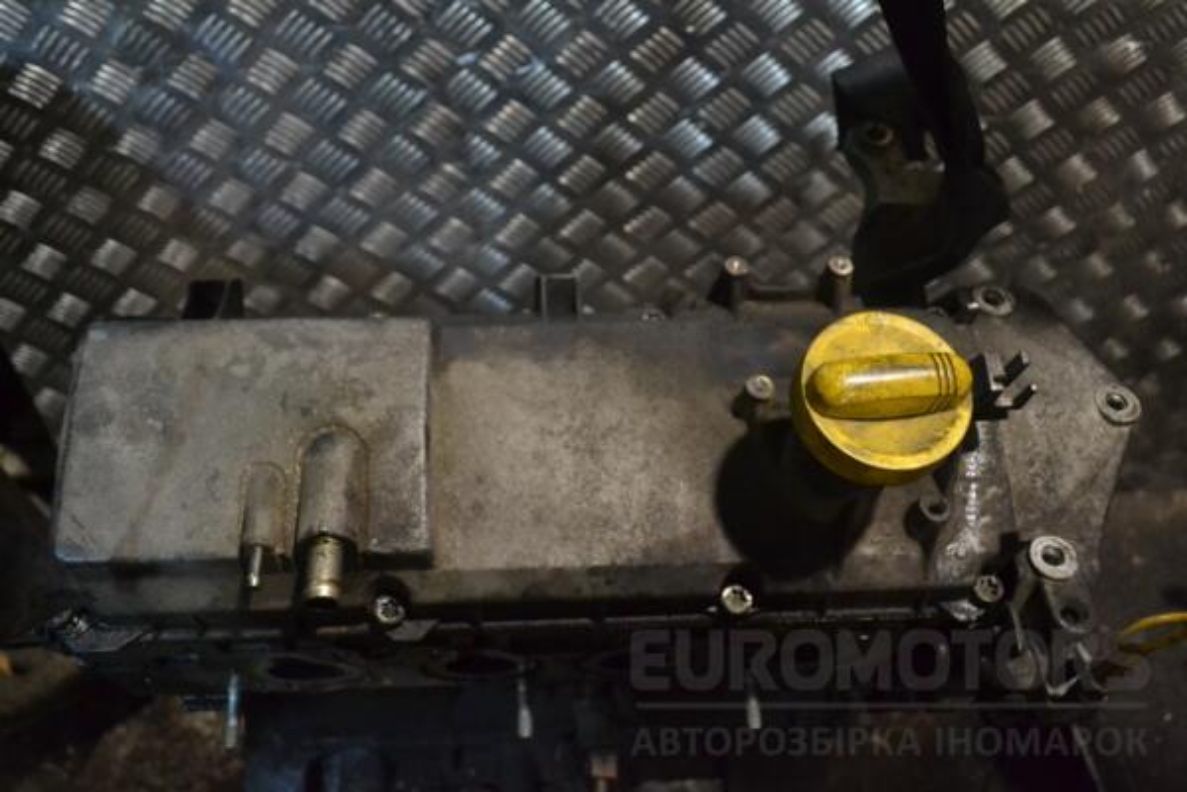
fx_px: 1187
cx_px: 594
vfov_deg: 36.9
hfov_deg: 53.1
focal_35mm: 36
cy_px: 396
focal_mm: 24
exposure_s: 1/125
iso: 3200
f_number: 5.6
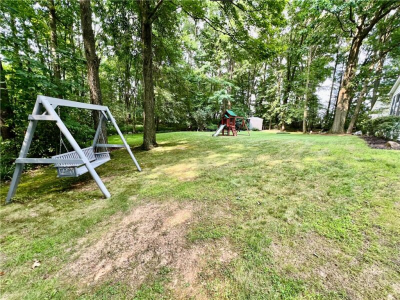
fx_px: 150
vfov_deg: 89.9
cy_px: 150
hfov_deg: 106.2
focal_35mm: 13
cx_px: 200
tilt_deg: -9.1
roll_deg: -3.0
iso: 64
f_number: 1.8
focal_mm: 1.57
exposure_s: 1/99
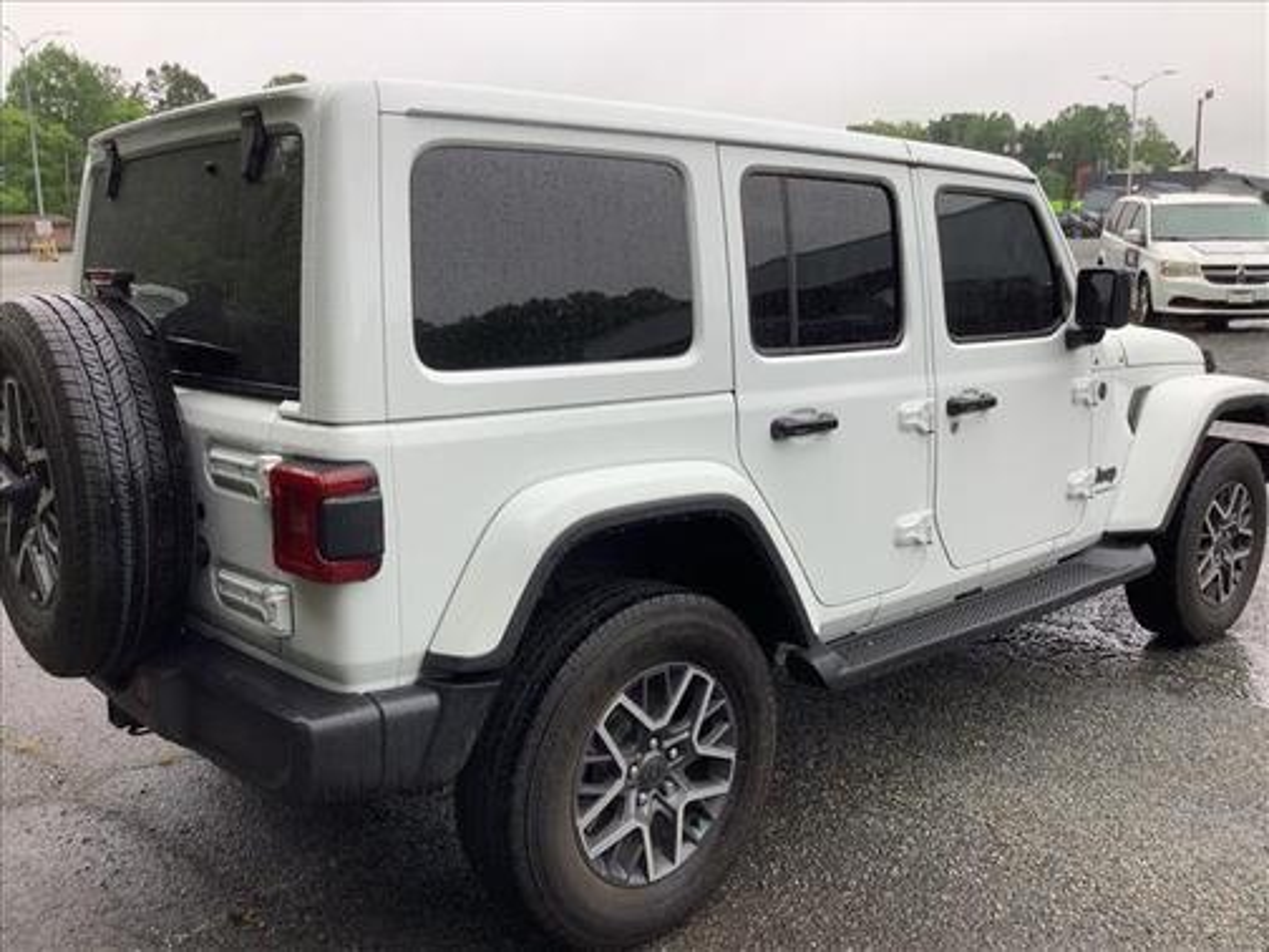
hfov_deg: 58.4
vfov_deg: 45.4
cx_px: 634
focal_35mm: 31
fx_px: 1136
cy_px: 476
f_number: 2.4
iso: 25
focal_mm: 3.3
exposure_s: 1/136
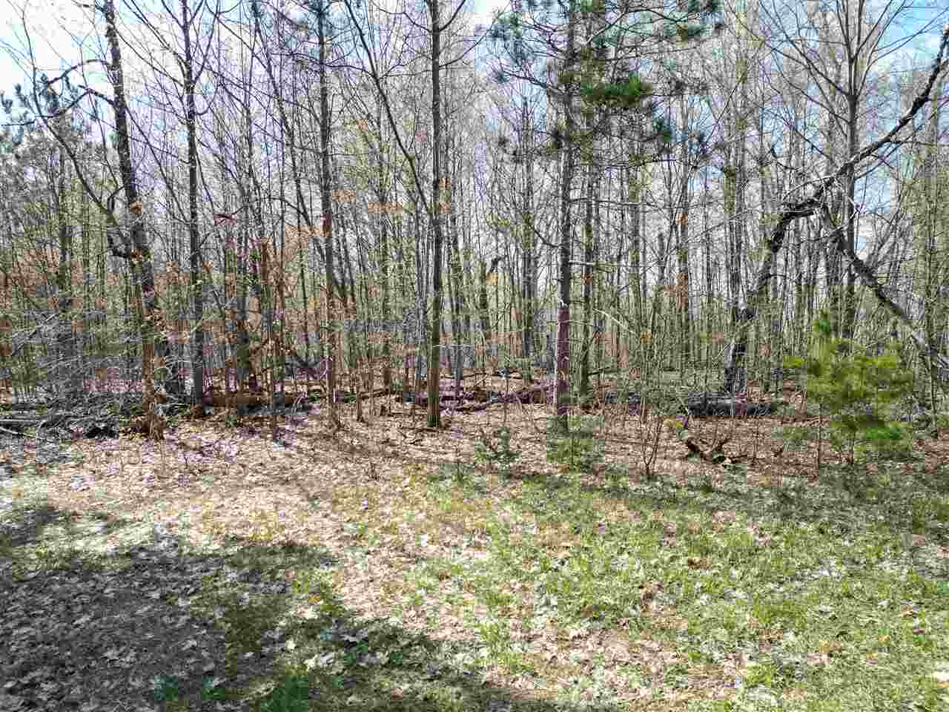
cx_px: 474
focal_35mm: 24
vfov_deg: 56.8
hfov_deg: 71.6
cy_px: 356
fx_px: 658
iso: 200
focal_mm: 6.72
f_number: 1.7
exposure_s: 1/1500
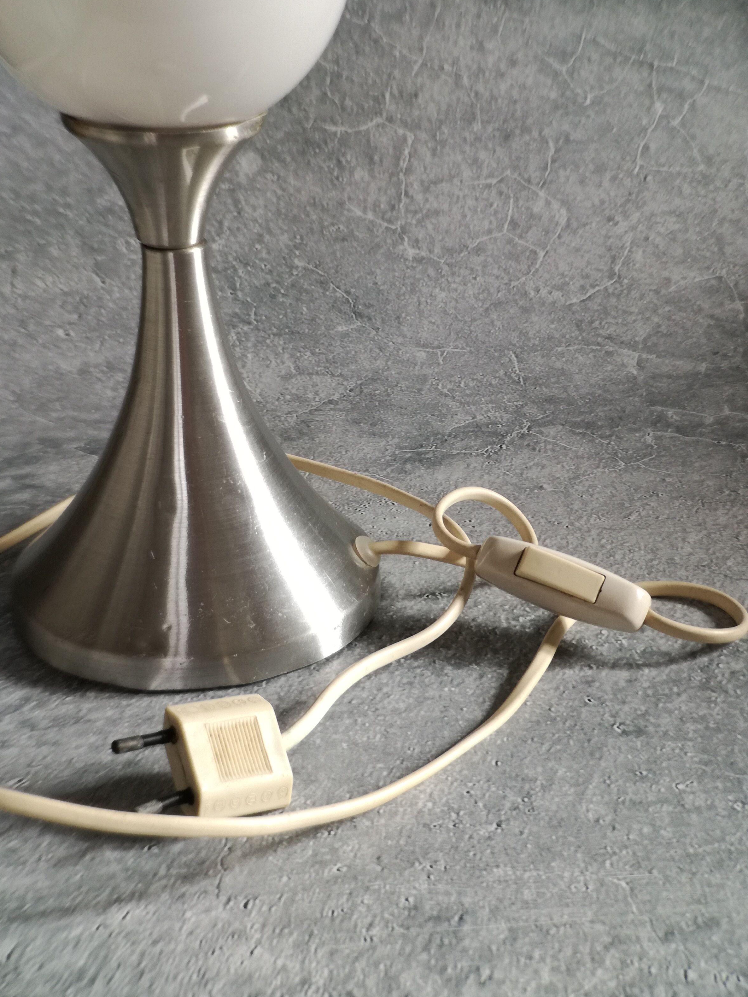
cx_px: 362
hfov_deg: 44.2
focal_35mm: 32
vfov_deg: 56.8
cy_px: 506
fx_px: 922
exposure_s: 1/100
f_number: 2
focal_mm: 3.79
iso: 64
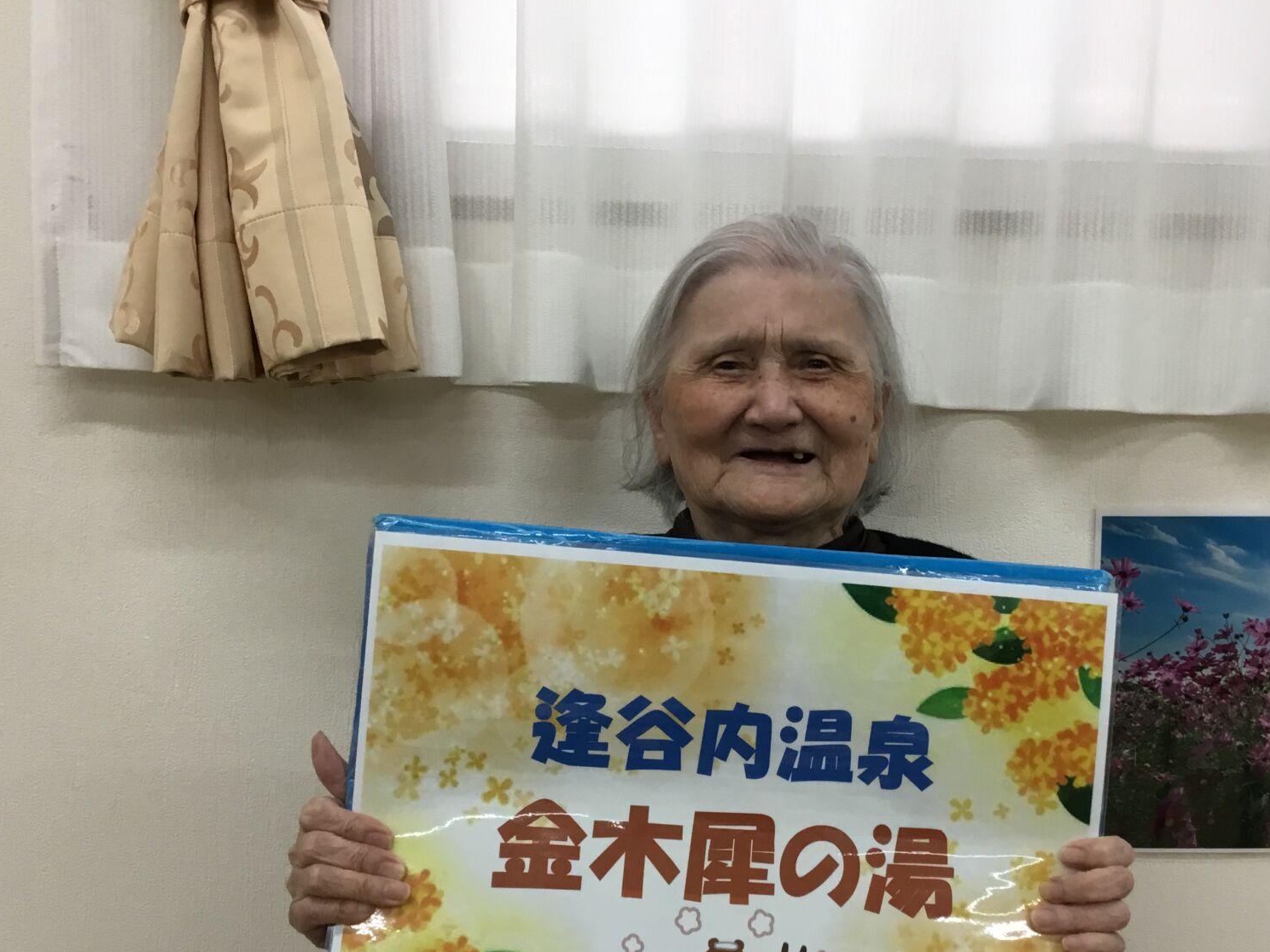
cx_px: 727
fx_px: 1468
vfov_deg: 35.8
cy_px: 581
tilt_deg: -5.1
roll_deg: -0.5
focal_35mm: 40
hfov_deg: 46.7
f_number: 2.4
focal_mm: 3.3
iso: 32
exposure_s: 1/30
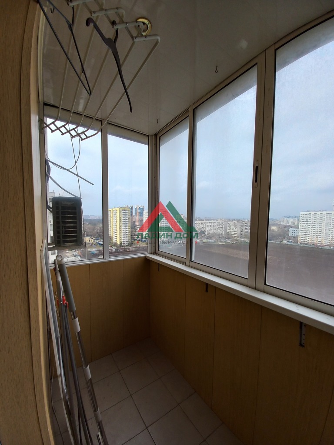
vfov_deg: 106.2
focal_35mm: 13
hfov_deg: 89.9
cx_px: 167
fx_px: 167
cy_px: 222
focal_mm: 1.42
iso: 40
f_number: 2.2
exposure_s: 1/805
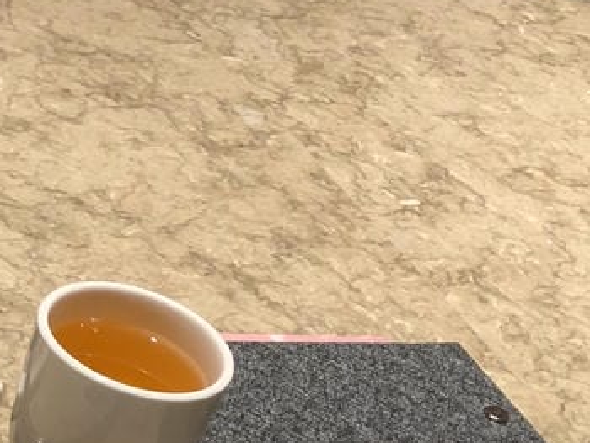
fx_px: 1637
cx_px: -94
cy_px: 414
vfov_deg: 15.2
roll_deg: -16.6
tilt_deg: -36.2
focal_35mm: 96
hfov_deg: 19.4
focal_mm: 3.99
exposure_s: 1/24
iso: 32
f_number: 1.8
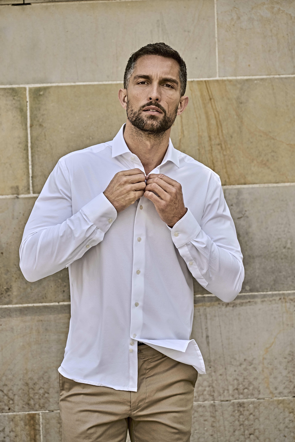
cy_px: 221
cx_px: 148
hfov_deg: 10.9
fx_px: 1549
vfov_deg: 16.3
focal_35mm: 126
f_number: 4
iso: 1000
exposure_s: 1/2500
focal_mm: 126
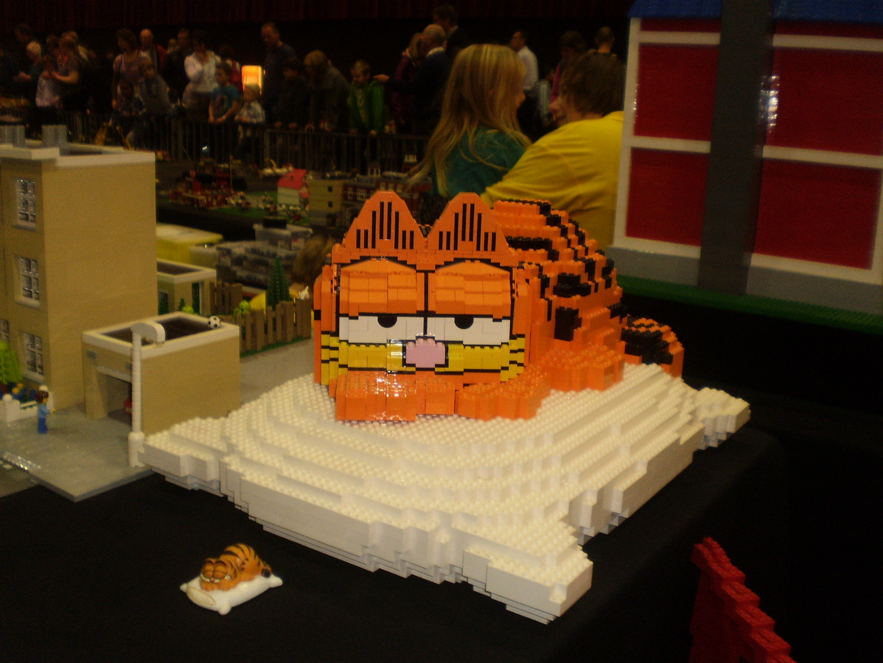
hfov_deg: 51.4
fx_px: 918
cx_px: 442
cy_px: 332
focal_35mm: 36
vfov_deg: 39.7
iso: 125
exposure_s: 1/30
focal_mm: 6.3
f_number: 3.1
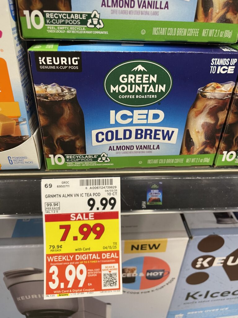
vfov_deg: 67.3
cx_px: 119
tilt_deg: -34.5
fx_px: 238
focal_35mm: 26
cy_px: 159
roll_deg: -1.6
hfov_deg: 53.1
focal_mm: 4.2
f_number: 1.6
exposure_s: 1/60
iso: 100
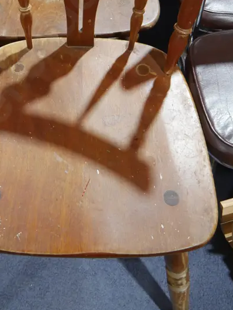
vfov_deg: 33.1
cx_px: 67
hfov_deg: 26.8
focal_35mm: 54
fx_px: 484
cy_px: 15
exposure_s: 1/60
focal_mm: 14
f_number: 3.5
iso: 640
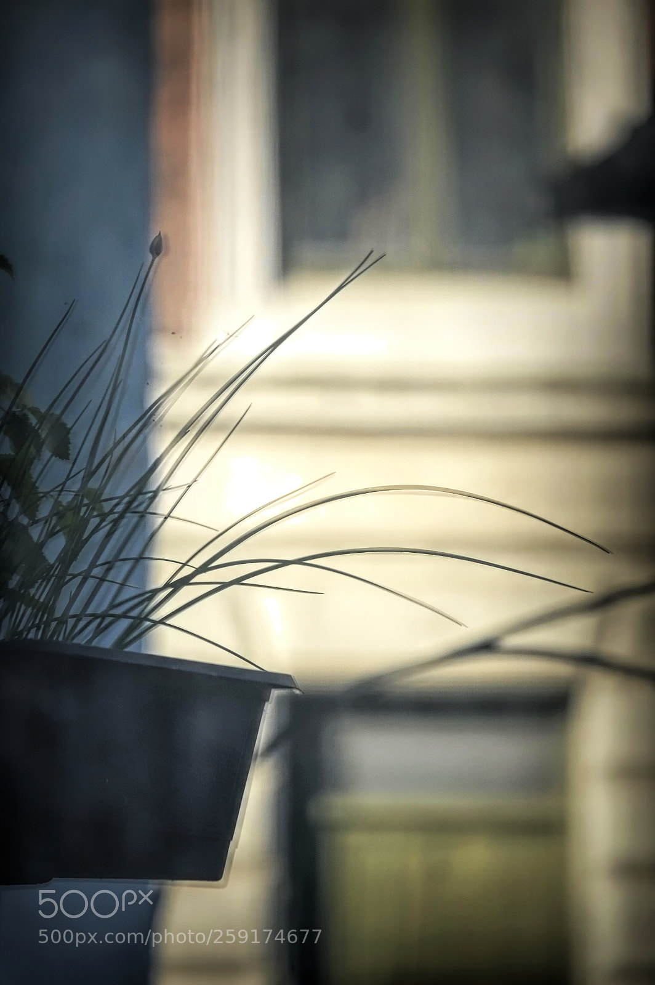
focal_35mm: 289
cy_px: 492
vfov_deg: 7.1
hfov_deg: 4.7
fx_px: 7900
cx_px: 328
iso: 200
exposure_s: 1/60
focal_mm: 192.9
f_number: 6.4
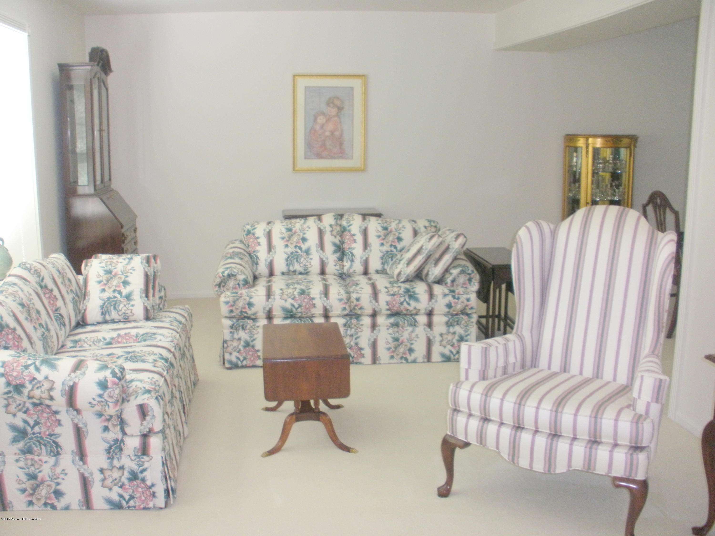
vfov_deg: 39.7
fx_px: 744
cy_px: 268
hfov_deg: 51.4
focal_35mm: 36
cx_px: 358
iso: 160
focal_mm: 6.3
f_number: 3.5
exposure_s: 1/30
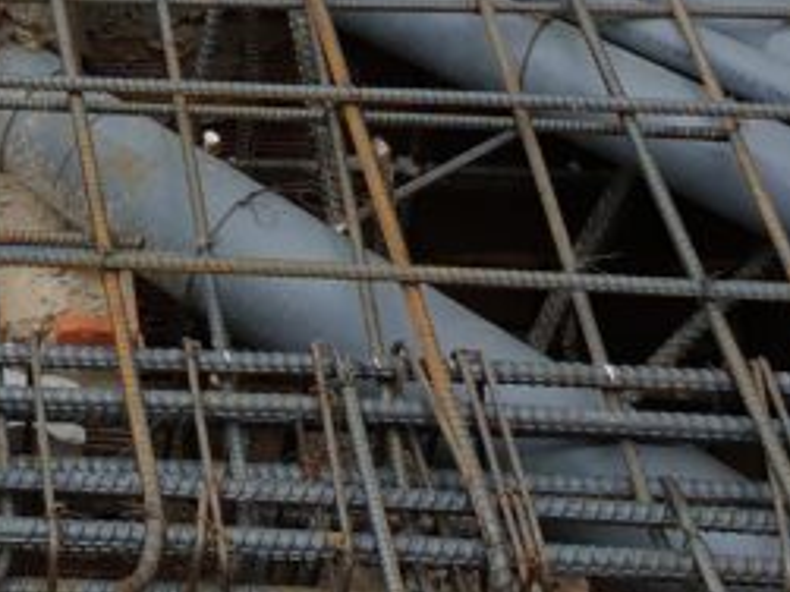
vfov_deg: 12.3
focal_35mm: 106
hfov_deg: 16.5
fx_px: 2418
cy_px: -614
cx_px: -472
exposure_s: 1/1340
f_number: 2.4
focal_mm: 4.3
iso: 50
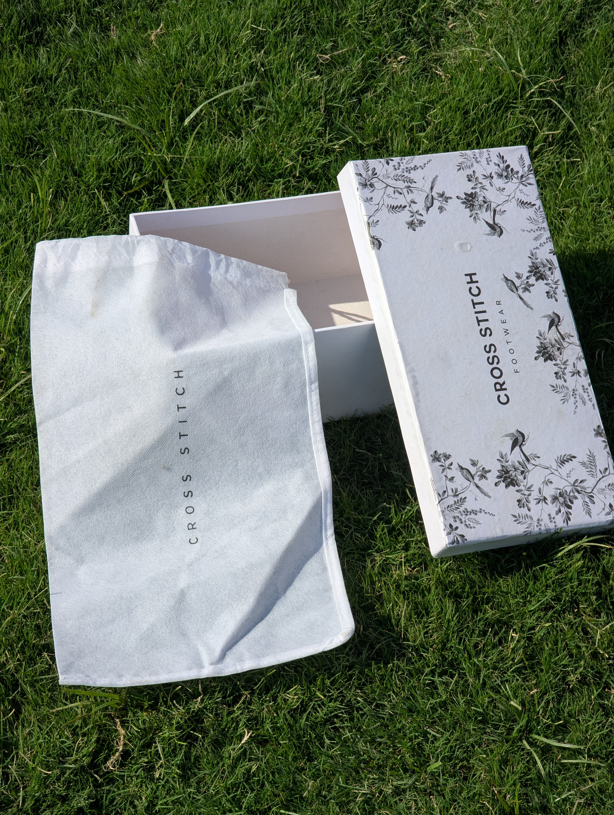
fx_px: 2501
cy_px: 408
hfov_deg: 14.0
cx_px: 307
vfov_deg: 18.5
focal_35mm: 106
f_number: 3.5
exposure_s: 1/773
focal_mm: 19
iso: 35
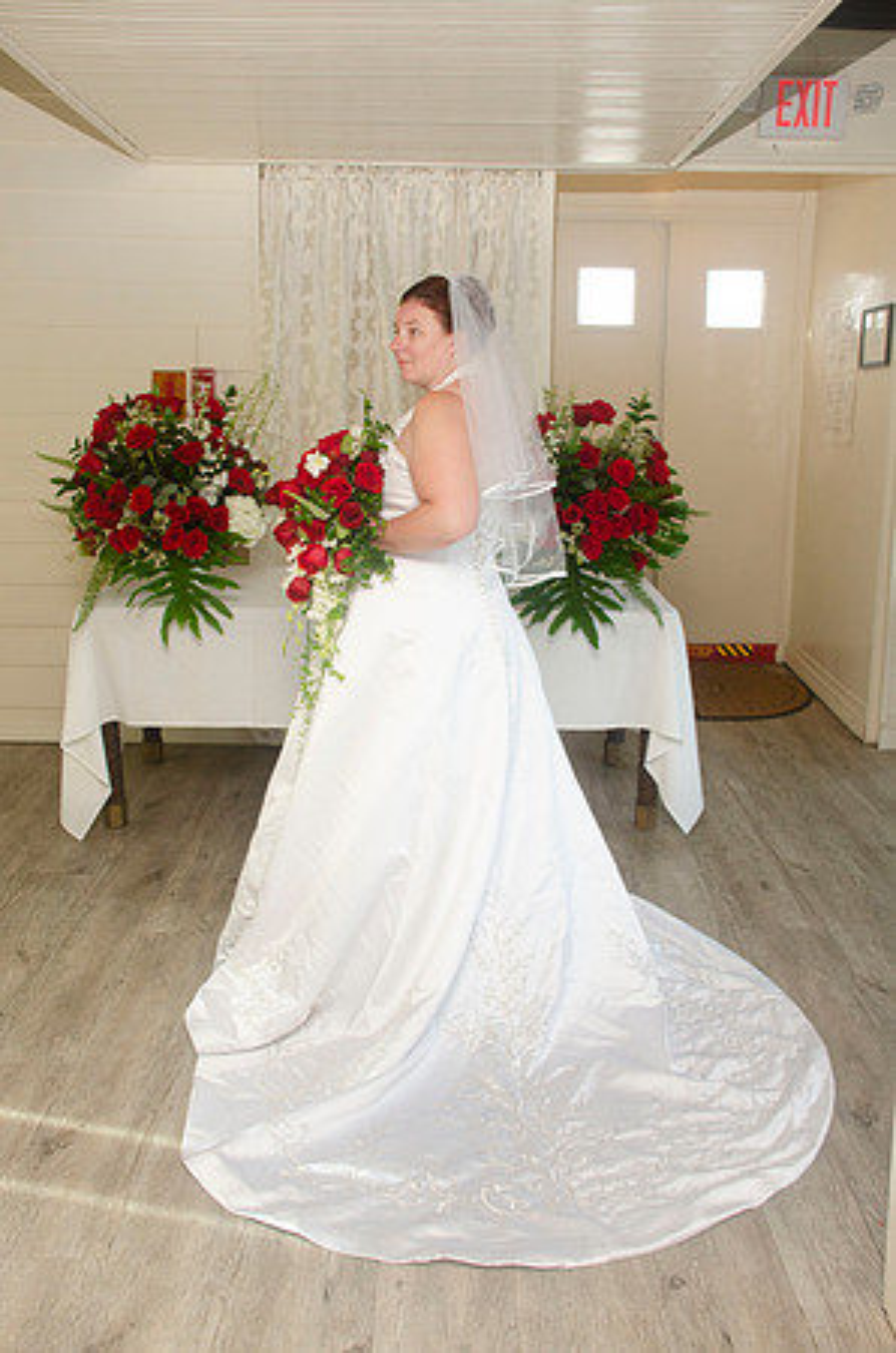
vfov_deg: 57.3
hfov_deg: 39.8
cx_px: 448
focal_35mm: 33
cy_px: 676
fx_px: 1238
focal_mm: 22
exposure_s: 1/250
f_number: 5.6
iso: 400
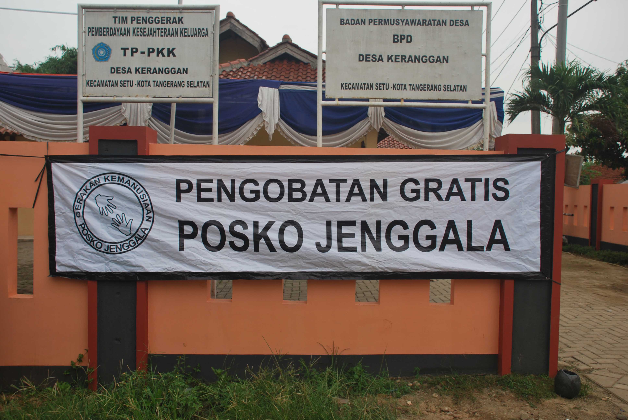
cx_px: 314
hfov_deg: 57.2
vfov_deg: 40.1
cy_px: 210
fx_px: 576
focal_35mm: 33
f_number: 5.6
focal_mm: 22
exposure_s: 1/125
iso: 100
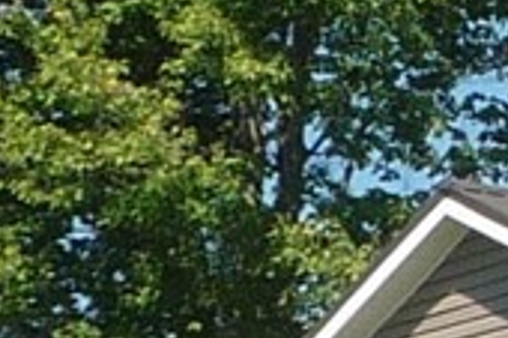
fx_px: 4060
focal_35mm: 288
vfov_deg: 4.8
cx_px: 1192
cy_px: 197
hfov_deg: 6.8
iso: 100
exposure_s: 1/640
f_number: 4
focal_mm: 4.5
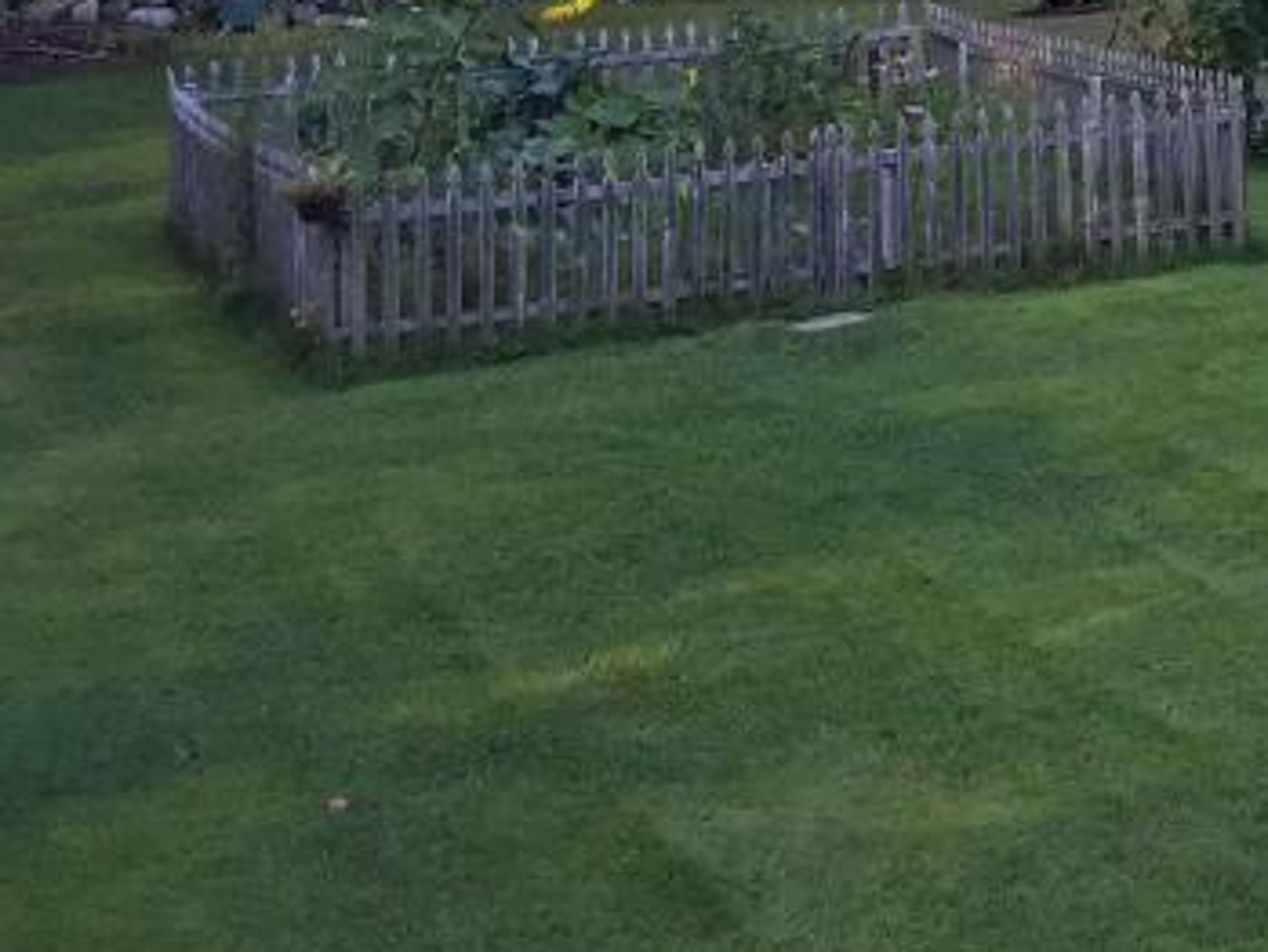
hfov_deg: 20.2
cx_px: 1831
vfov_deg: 16.3
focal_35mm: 85
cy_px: -342
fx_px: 3115
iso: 40
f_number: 2.2
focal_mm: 4.15
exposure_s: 1/120
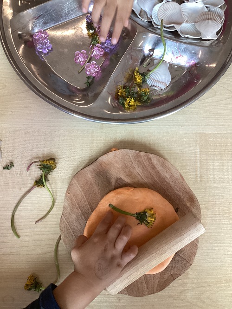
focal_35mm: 31
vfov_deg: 58.3
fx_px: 277
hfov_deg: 45.5
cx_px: 116
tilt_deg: -82.6
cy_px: 154
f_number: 2.4
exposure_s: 1/50
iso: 200
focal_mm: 3.3
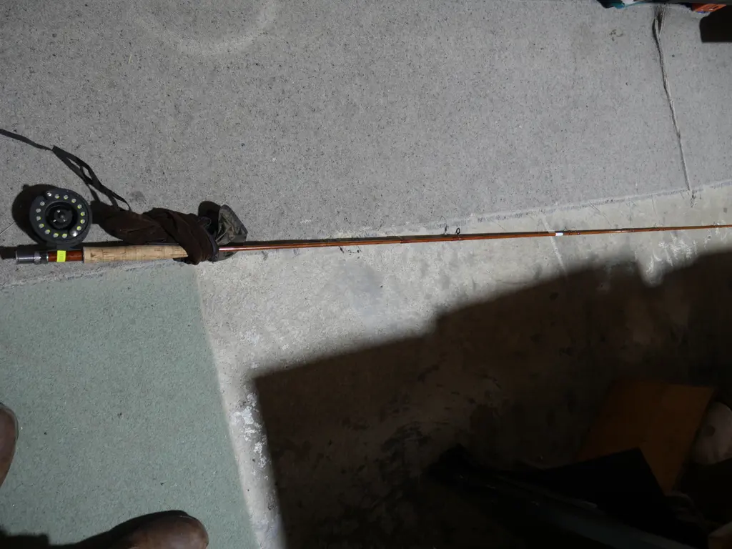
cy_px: 274
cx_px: 366
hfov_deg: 60.0
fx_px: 634
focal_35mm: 30
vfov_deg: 46.8
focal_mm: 15
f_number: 3.6
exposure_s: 1/60
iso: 320
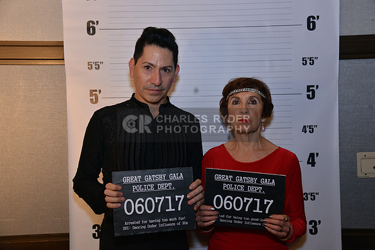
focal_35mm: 44
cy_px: 125
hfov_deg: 44.5
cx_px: 188
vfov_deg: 30.5
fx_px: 458
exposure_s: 1/250
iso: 1000
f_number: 5
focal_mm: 44
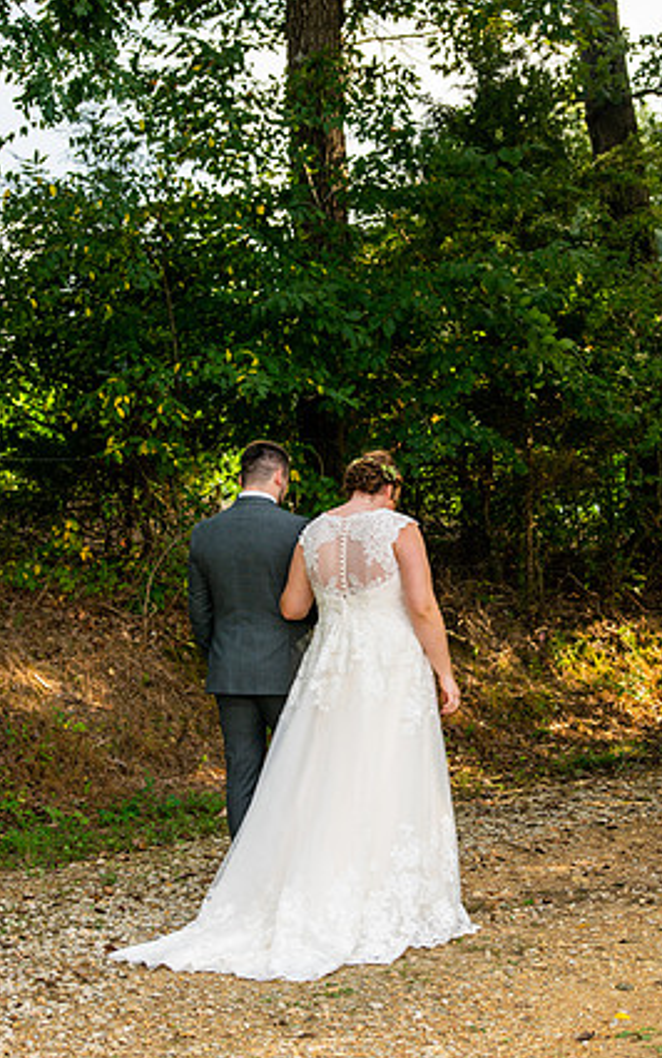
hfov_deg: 14.7
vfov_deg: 23.3
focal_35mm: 89
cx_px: 366
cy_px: 535
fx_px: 2567
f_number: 5.6
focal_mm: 55
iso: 100
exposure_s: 1/125
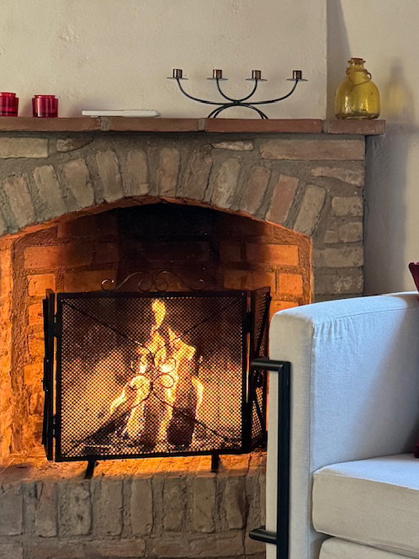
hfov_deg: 19.3
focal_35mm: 74
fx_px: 1194
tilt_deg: -0.7
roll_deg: +0.0
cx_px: 426
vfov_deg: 26.2
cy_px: 194
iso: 800
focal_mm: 6.76
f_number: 1.78
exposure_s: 1/60
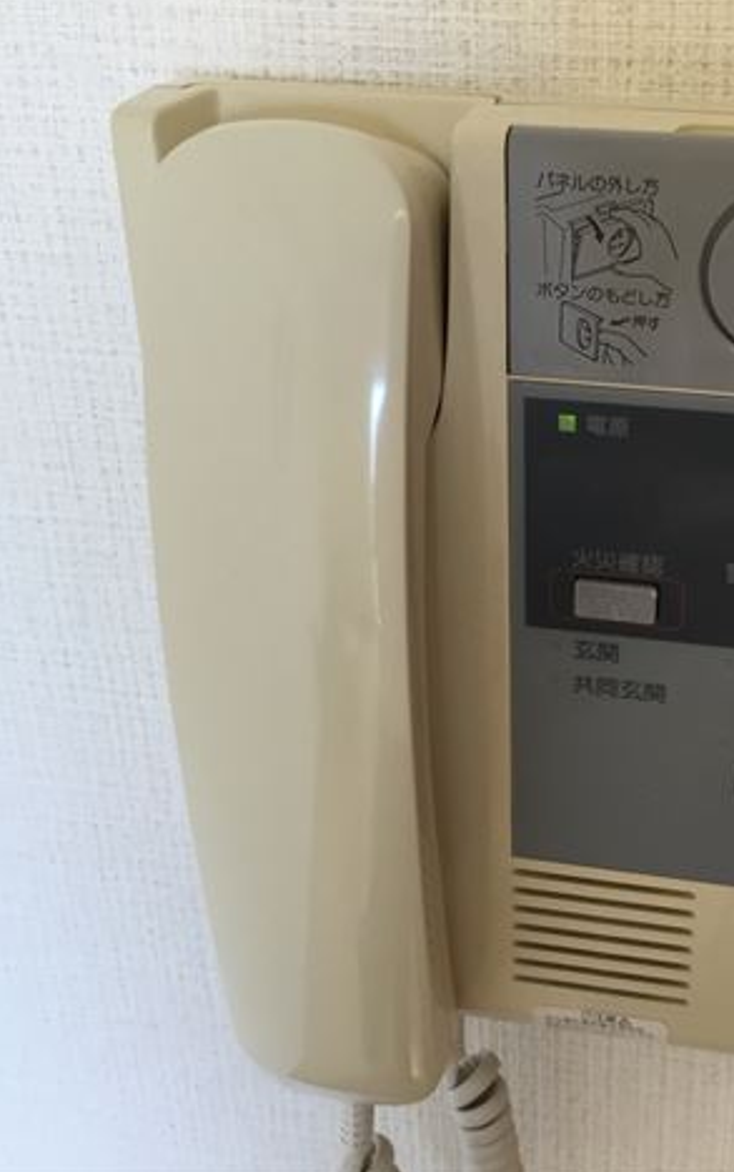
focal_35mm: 42
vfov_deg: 47.2
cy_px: 583
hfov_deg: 29.9
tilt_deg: -28.0
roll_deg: -2.8
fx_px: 1343
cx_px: 579
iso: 50
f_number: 2.2
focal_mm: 4.15
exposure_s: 1/33
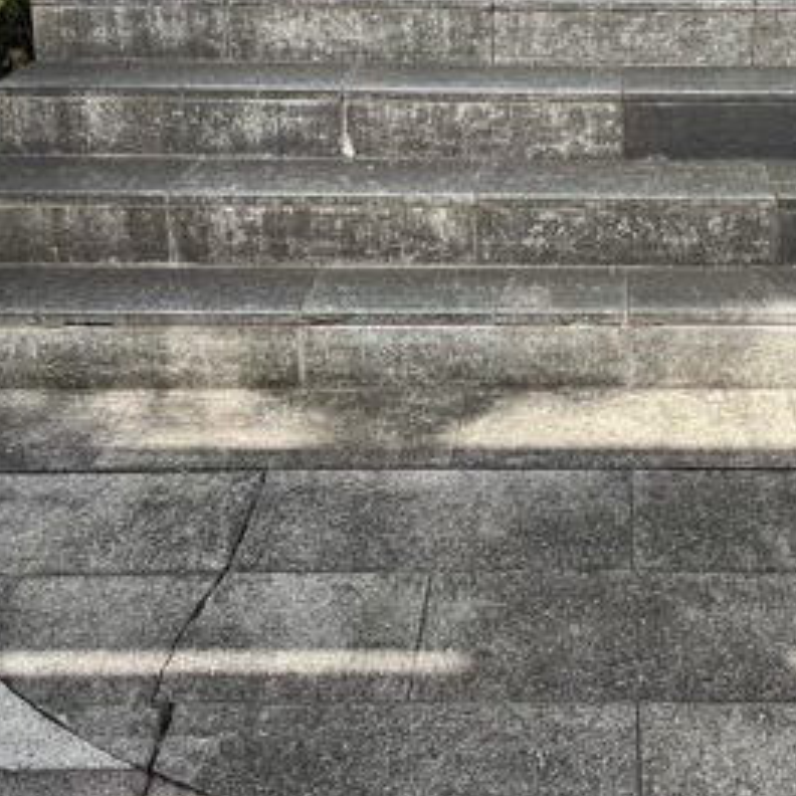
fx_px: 1587
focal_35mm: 61
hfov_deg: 27.7
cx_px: 618
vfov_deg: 27.9
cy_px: 234
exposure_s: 1/292
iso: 50
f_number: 1.6
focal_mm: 5.96
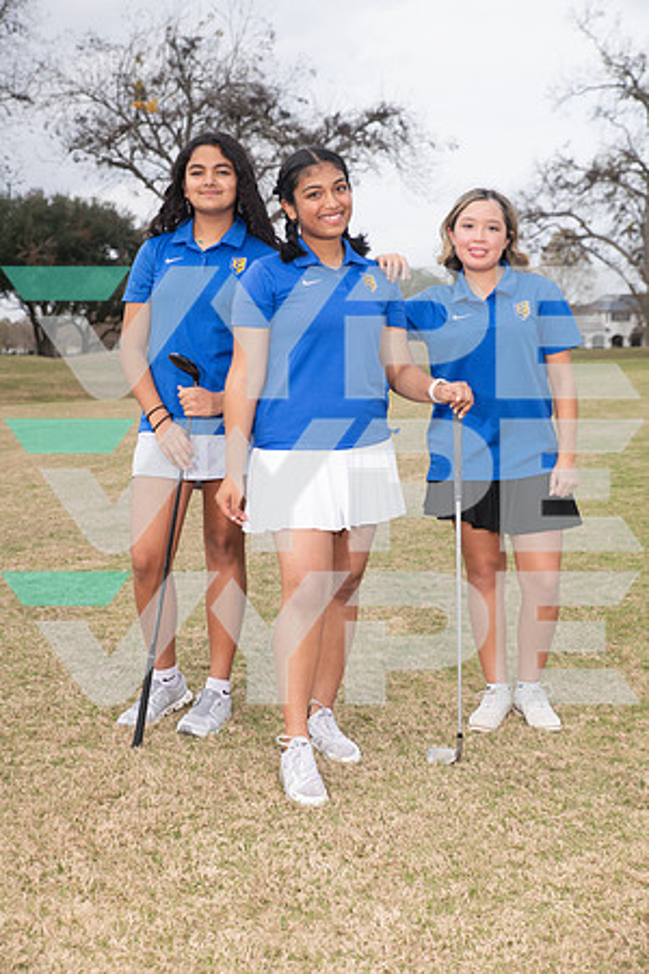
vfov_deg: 36.2
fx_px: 1487
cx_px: 324
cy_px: 487
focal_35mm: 55
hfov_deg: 24.6
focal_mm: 55
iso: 100
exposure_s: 1/320
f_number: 6.3
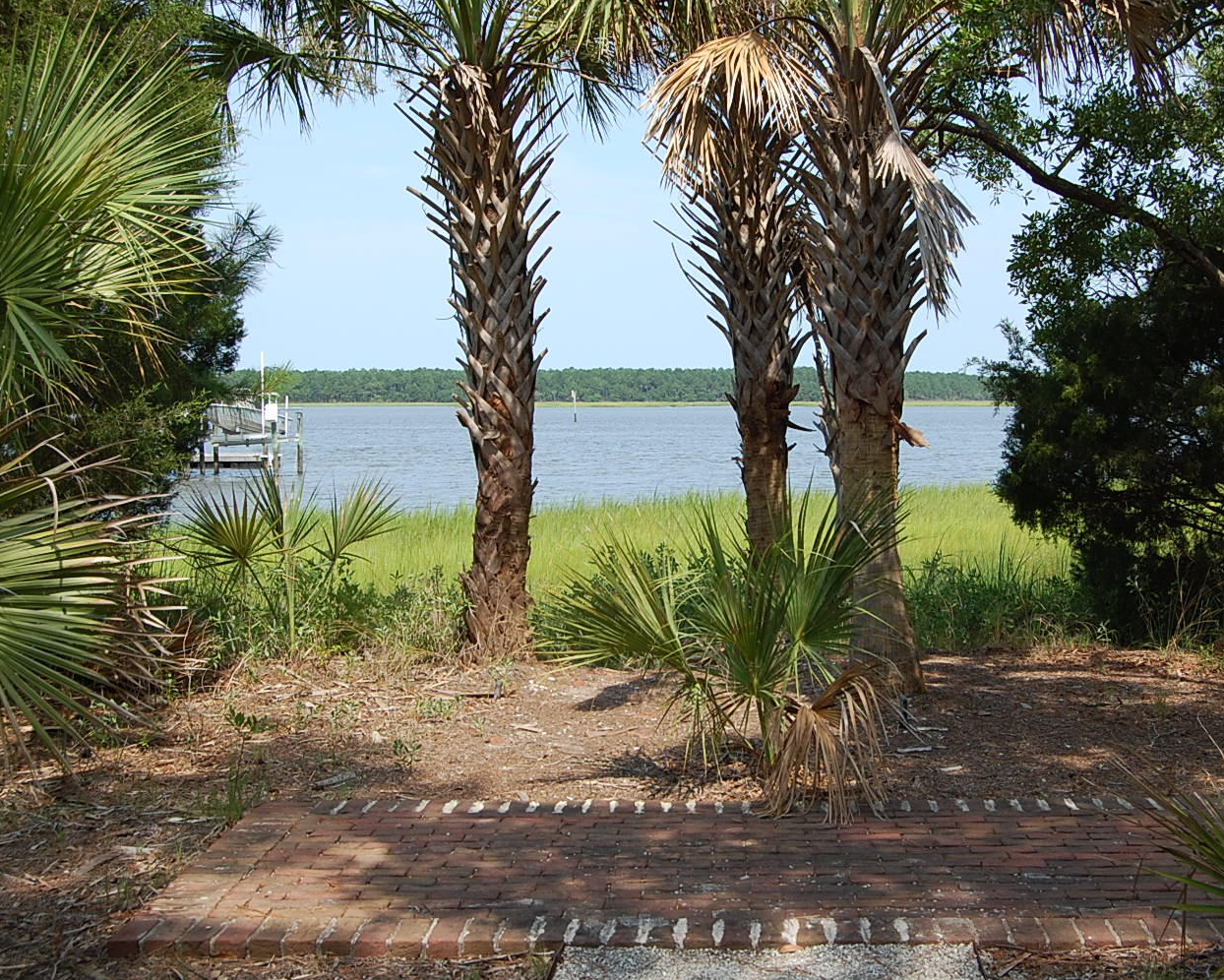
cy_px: 489
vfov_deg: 29.7
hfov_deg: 36.5
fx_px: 1848
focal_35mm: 51
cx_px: 733
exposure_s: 1/250
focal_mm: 30
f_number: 8
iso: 200
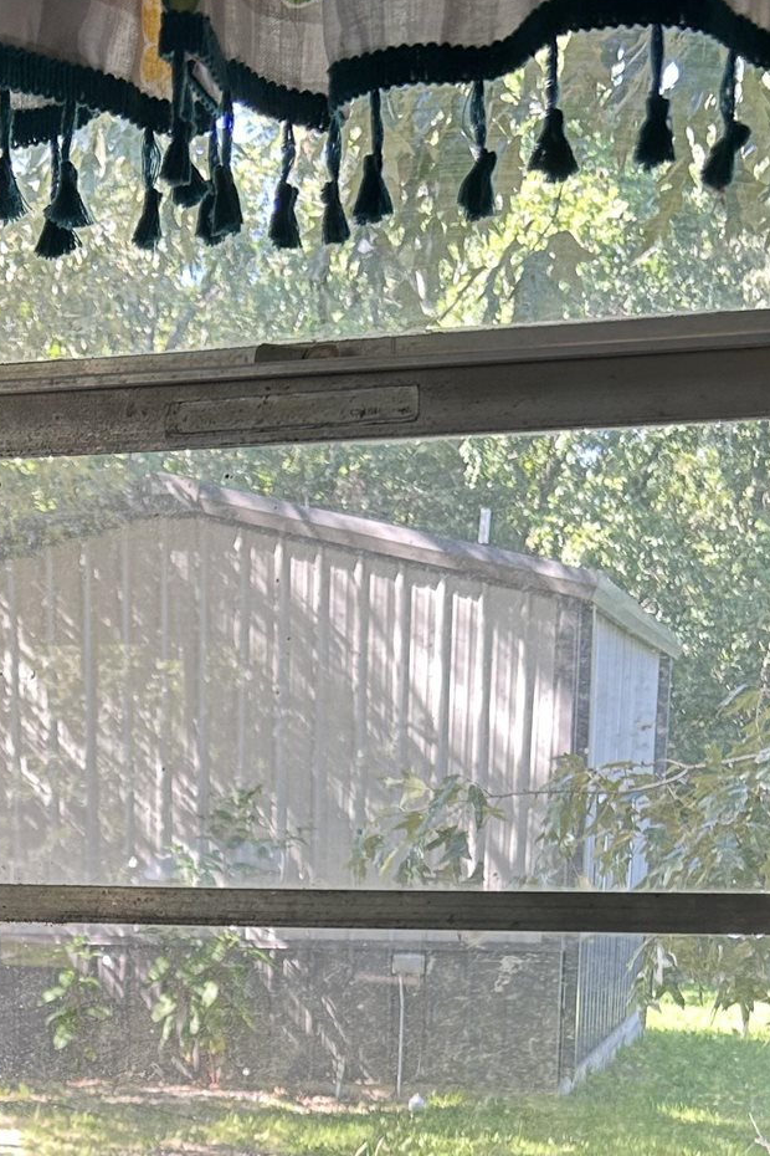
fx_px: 2149
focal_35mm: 67
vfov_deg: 27.8
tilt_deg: -10.5
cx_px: 160
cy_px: 1236
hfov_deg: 20.1
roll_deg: -0.6
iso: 64
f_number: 1.5
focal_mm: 5.7
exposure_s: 1/121
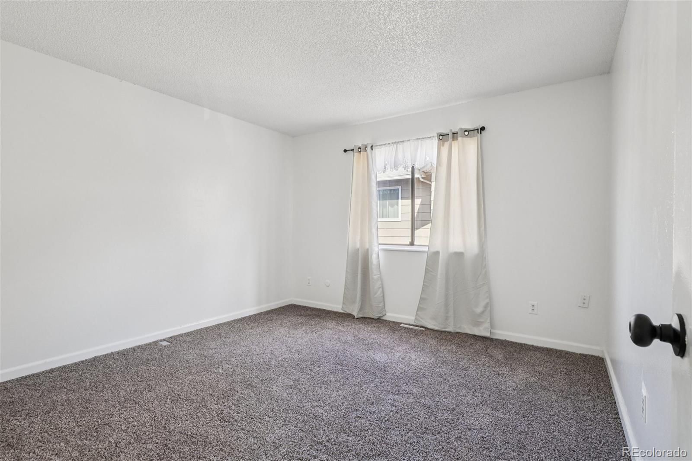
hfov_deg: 95.0
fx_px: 317
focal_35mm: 16
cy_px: 230
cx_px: 346
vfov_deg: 72.0
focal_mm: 11
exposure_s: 1/30
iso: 320
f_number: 8
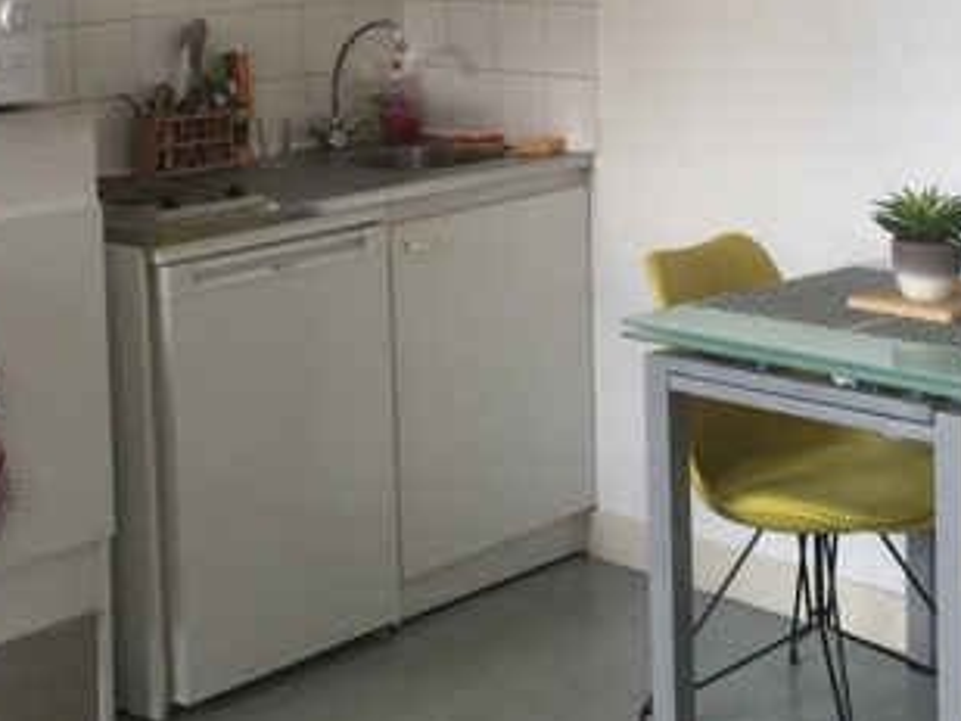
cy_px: 155
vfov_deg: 19.5
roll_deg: +0.6
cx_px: 504
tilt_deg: -7.7
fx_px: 2083
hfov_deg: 26.0
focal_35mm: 75
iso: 50
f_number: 2.2
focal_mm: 4.15
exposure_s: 1/17
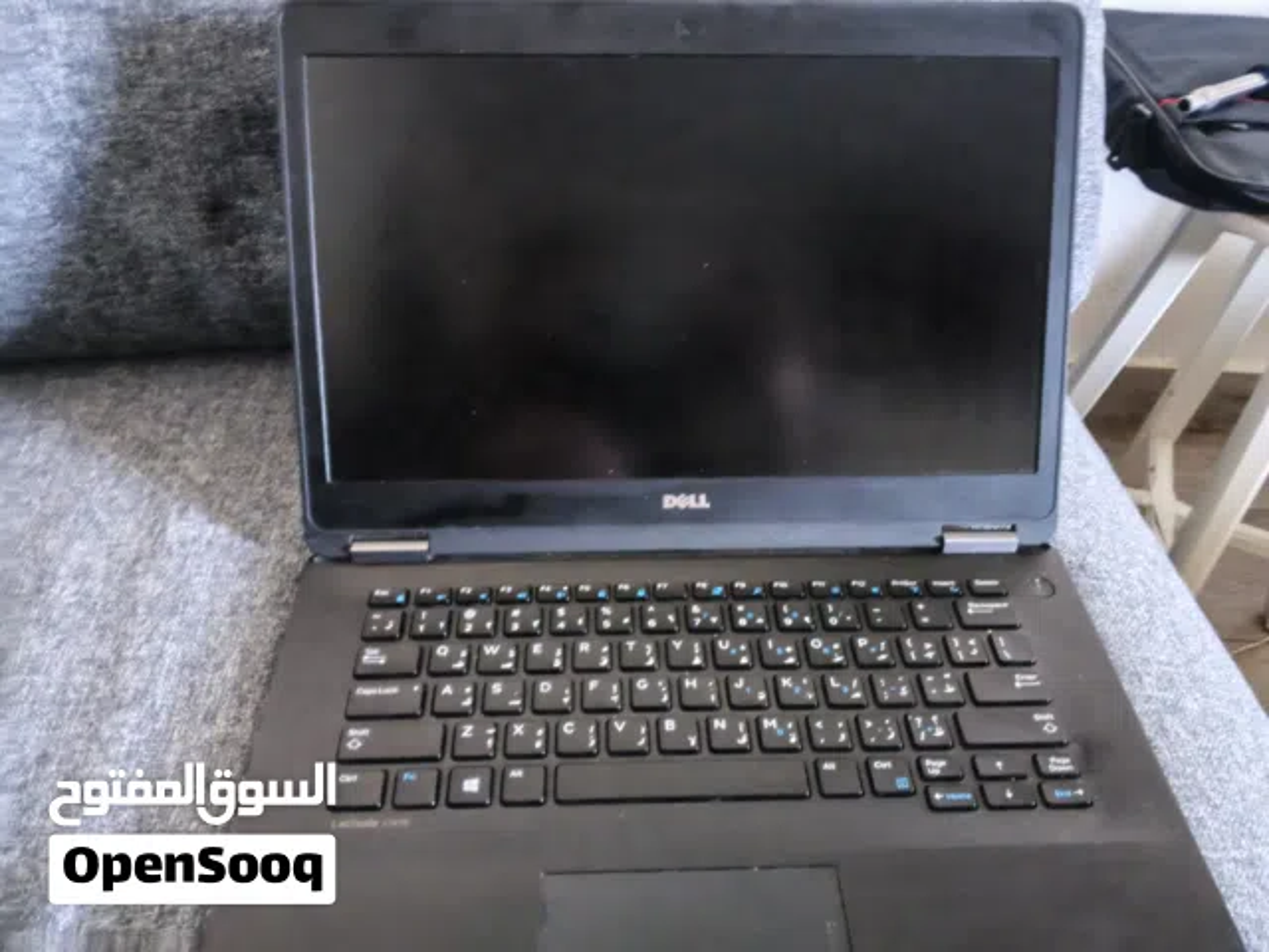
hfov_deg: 73.9
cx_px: 634
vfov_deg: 58.9
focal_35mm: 23
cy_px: 476
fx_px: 843
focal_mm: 4.09
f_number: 1.6
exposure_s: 1/14.3
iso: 5837
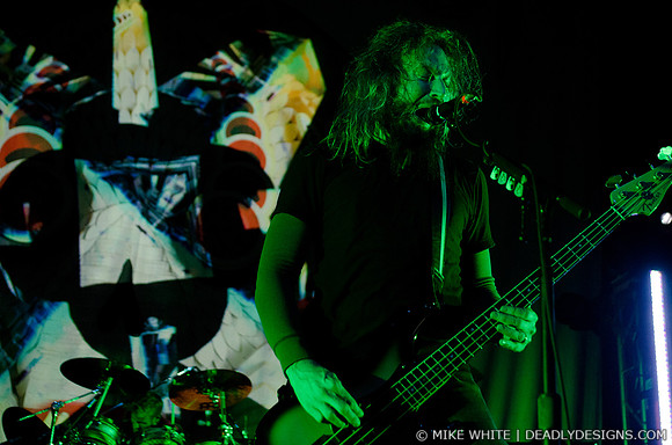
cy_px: 222
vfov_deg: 25.6
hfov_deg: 37.9
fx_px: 978
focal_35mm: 52
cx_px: 336
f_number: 2.8
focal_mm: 35
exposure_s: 1/160
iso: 2000
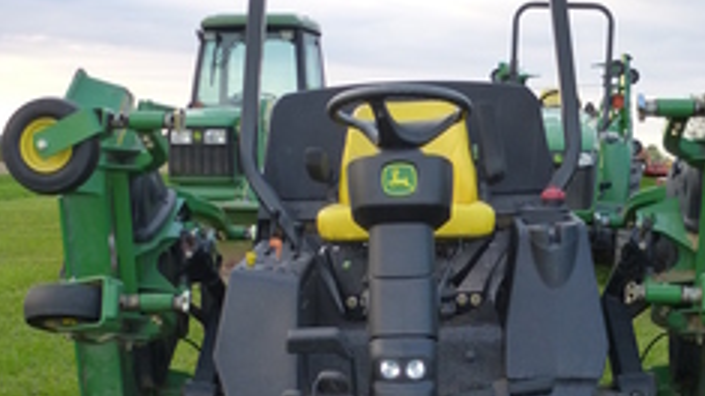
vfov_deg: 16.7
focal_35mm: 72
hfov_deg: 29.4
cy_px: 276
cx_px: 378
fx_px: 1345
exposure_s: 1/100
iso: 160
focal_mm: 6.8
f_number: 3.8
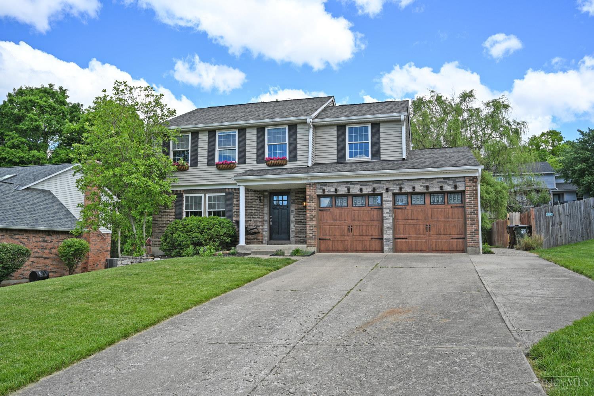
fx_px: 429
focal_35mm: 26
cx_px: 297
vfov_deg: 49.6
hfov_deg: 69.4
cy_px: 198
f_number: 6.3
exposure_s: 1/320
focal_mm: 26
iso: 100
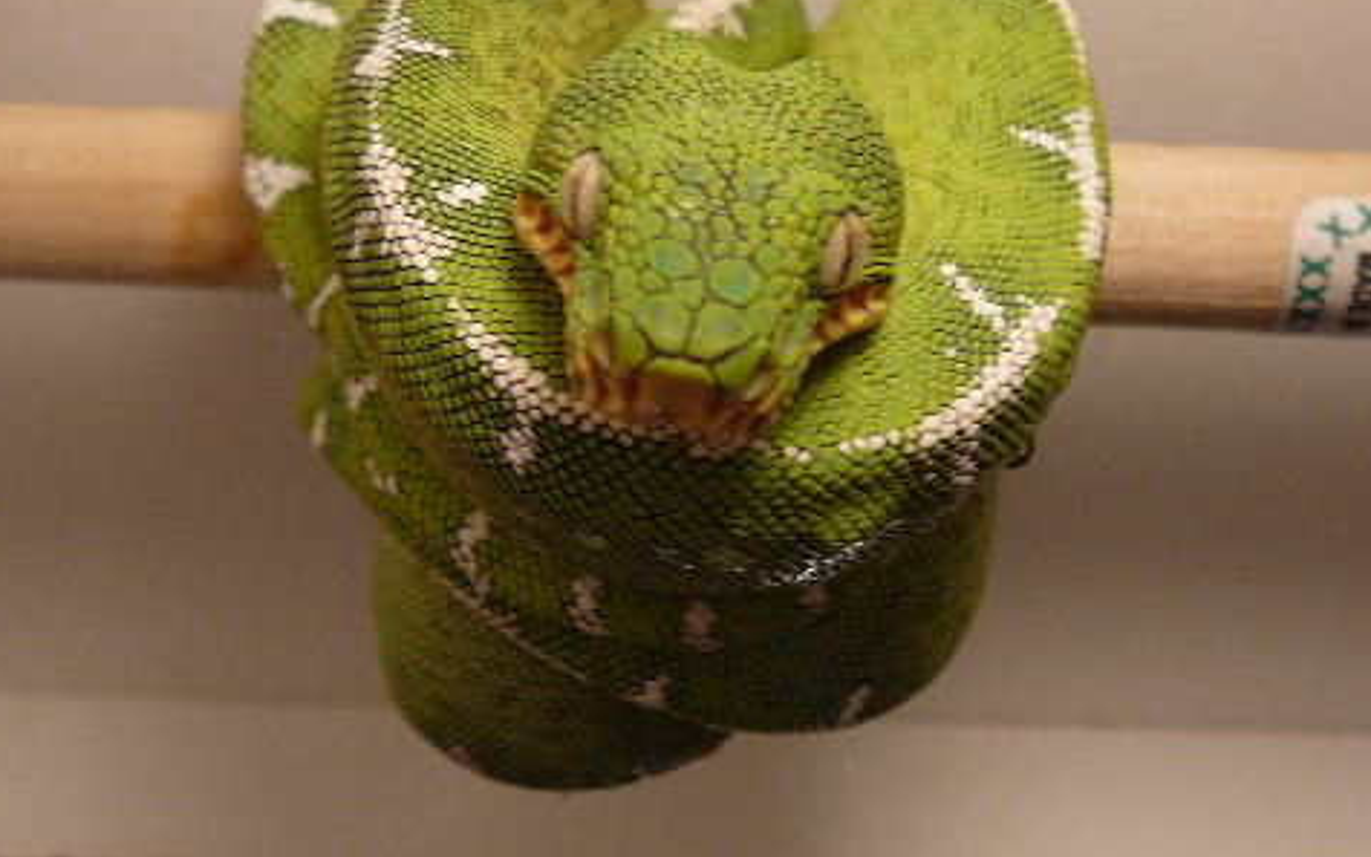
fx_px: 1868
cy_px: 540
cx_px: 748
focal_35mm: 50
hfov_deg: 40.3
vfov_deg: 25.8
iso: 125
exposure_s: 1/30
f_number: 2.8
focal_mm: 5.2
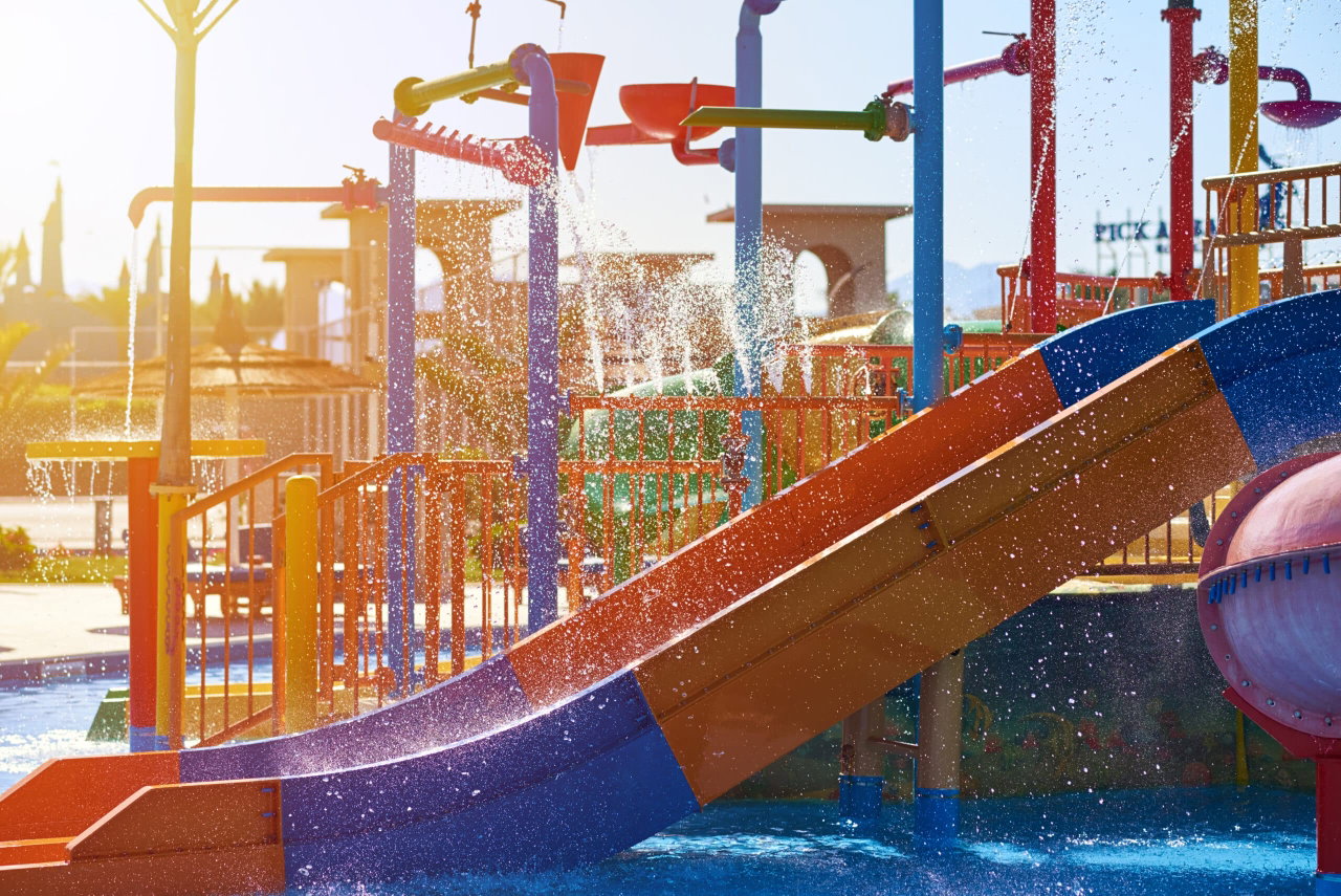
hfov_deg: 23.9
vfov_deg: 16.1
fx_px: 3168
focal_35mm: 85
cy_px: 448
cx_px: 670
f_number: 2.8
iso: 50
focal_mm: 85
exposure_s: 1/2000
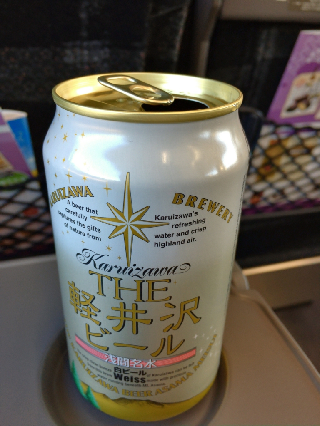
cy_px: 213
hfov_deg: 48.2
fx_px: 357
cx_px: 160
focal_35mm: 29
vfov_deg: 61.7
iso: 50
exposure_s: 1/30
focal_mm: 4.15
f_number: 2.2
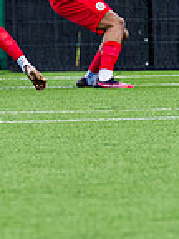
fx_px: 10480
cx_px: 134
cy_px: 1
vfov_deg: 1.3
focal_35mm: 1520
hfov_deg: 1.0
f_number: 4
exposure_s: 1/1000
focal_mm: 200
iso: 400
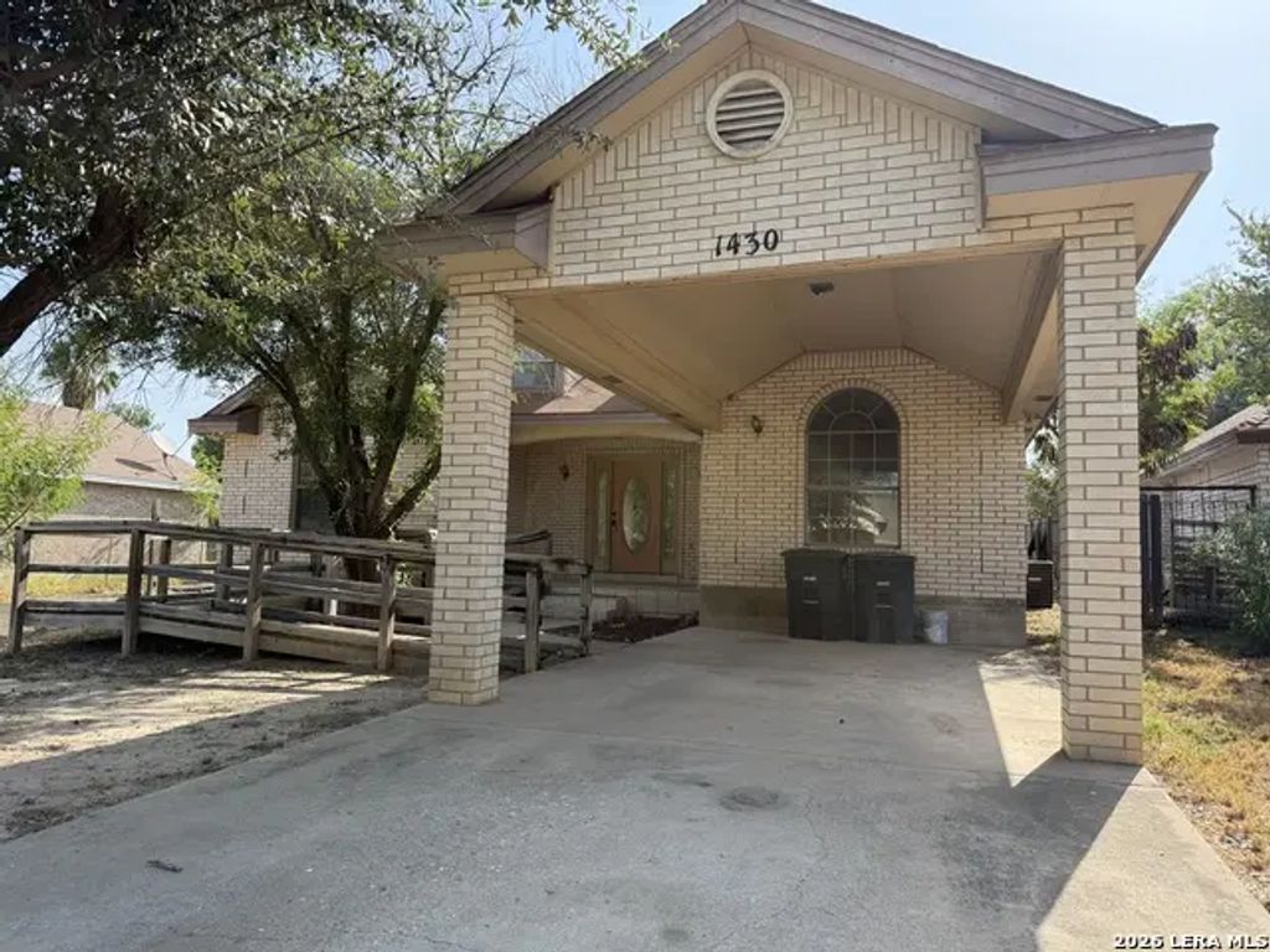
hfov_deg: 71.6
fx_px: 881
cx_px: 635
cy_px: 476
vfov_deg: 56.8
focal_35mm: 24
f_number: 1.78
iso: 100
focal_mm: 6.76
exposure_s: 1/2053
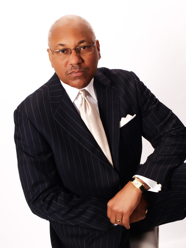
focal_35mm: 60
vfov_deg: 32.2
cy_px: 124
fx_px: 430
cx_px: 93
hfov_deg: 24.4
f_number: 11
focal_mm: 30
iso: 400
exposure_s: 1/125
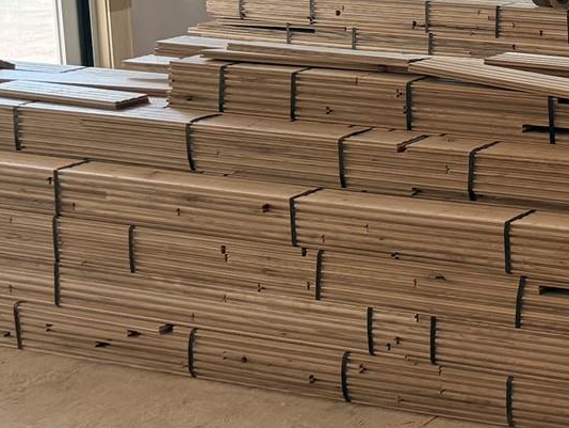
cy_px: -3
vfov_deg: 15.8
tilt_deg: -8.2
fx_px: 1513
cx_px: 897
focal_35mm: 92
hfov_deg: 18.4
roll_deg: -0.4
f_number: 1.78
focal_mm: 6.76
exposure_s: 1/196
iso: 160
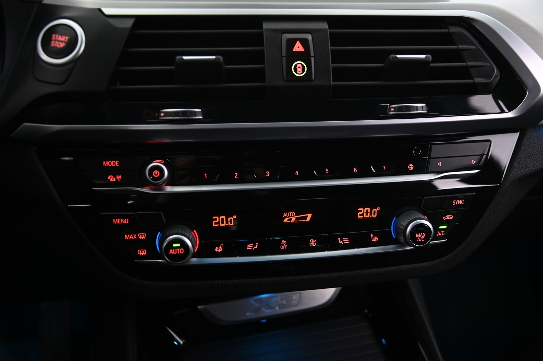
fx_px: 573
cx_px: 272
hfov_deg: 50.7
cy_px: 180
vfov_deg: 35.0
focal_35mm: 38
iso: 2000
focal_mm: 38
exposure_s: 1/15
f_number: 4
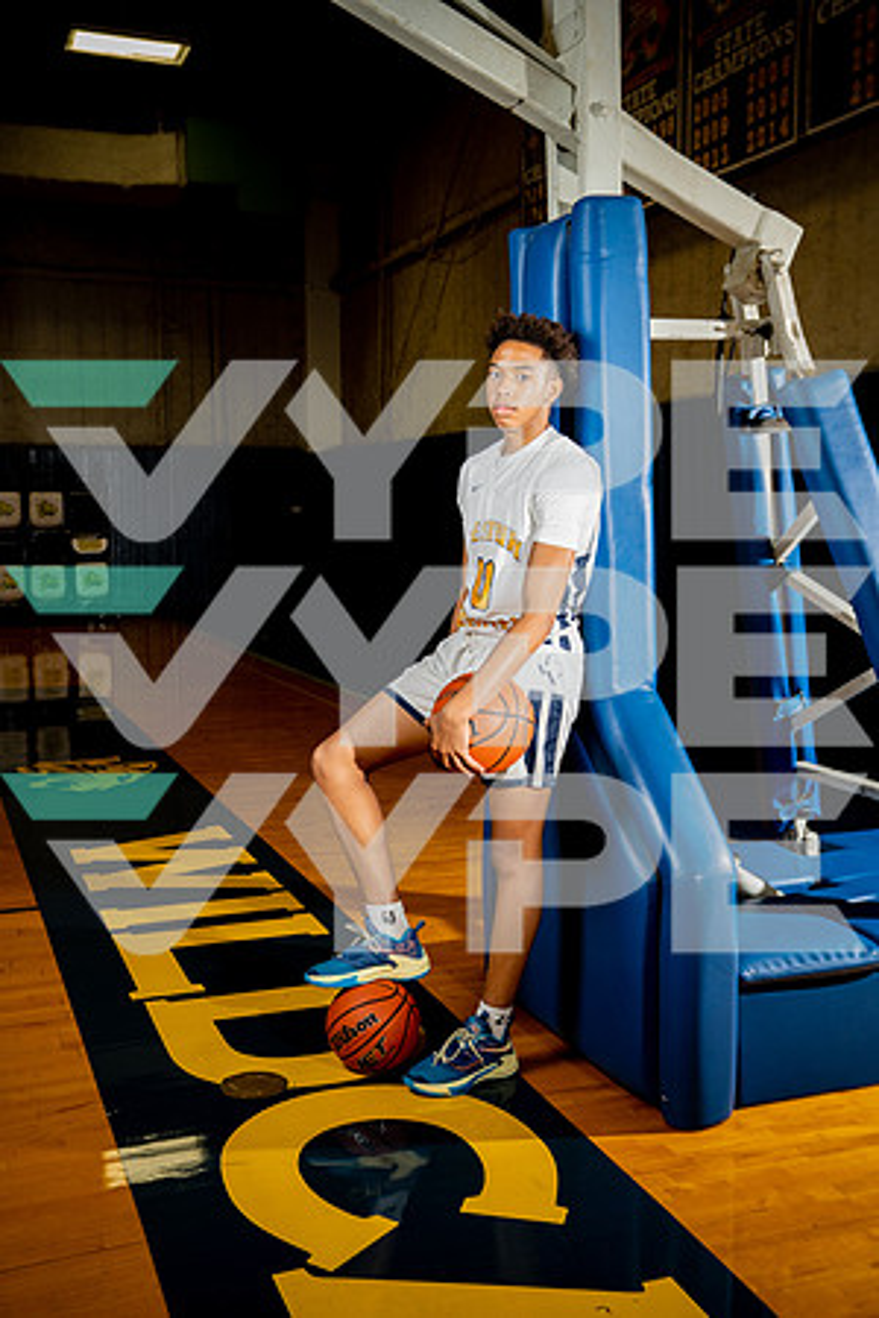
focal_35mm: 38
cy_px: 659
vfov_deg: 50.7
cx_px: 440
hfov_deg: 35.1
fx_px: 1392
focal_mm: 38
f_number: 4
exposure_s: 1/250
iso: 400
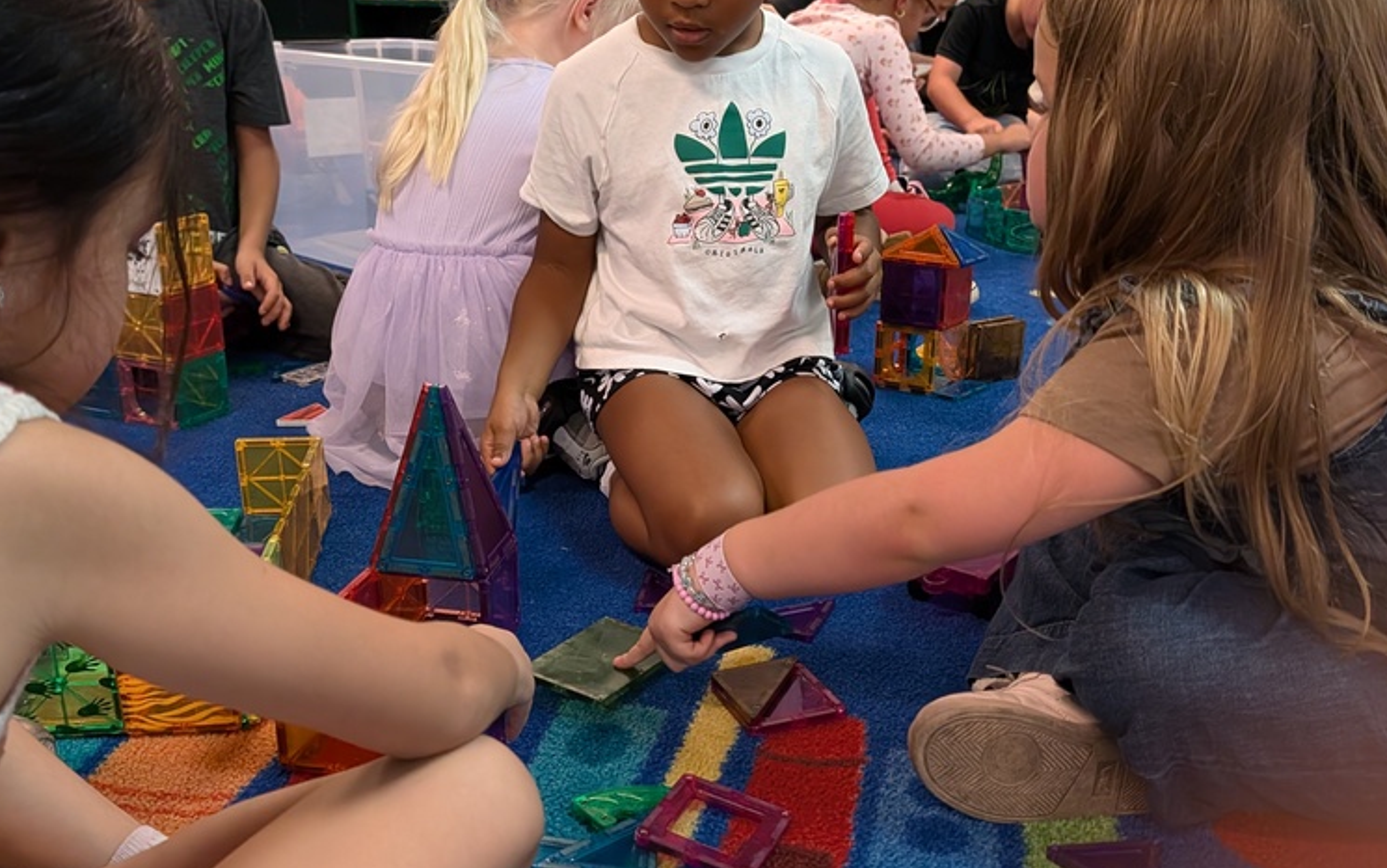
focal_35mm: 35
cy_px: 551
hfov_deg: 55.3
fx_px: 1323
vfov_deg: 36.1
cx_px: 688
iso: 1474
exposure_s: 1/214
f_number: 1.68
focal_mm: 6.9
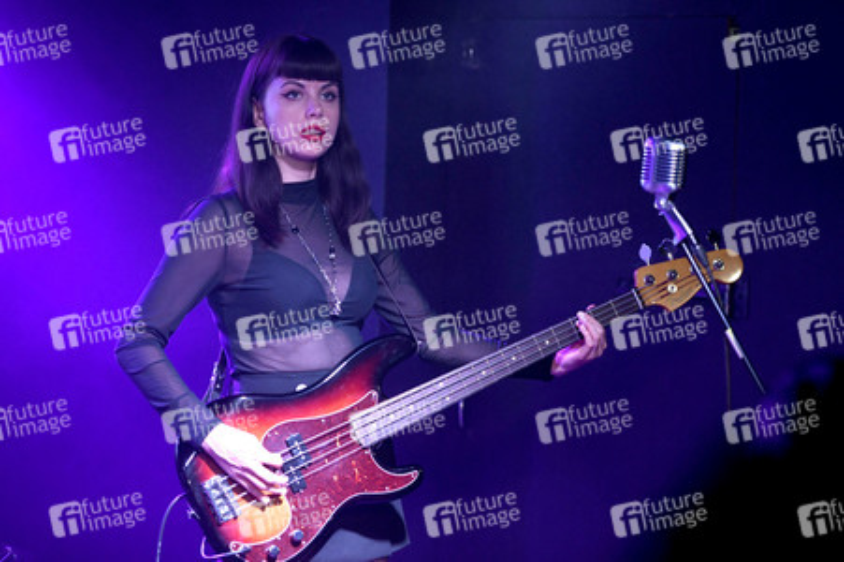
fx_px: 2624
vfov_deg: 12.2
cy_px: 281
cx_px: 422
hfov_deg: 18.3
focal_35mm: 112
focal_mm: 112
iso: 2000
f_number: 3.2
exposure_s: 1/125
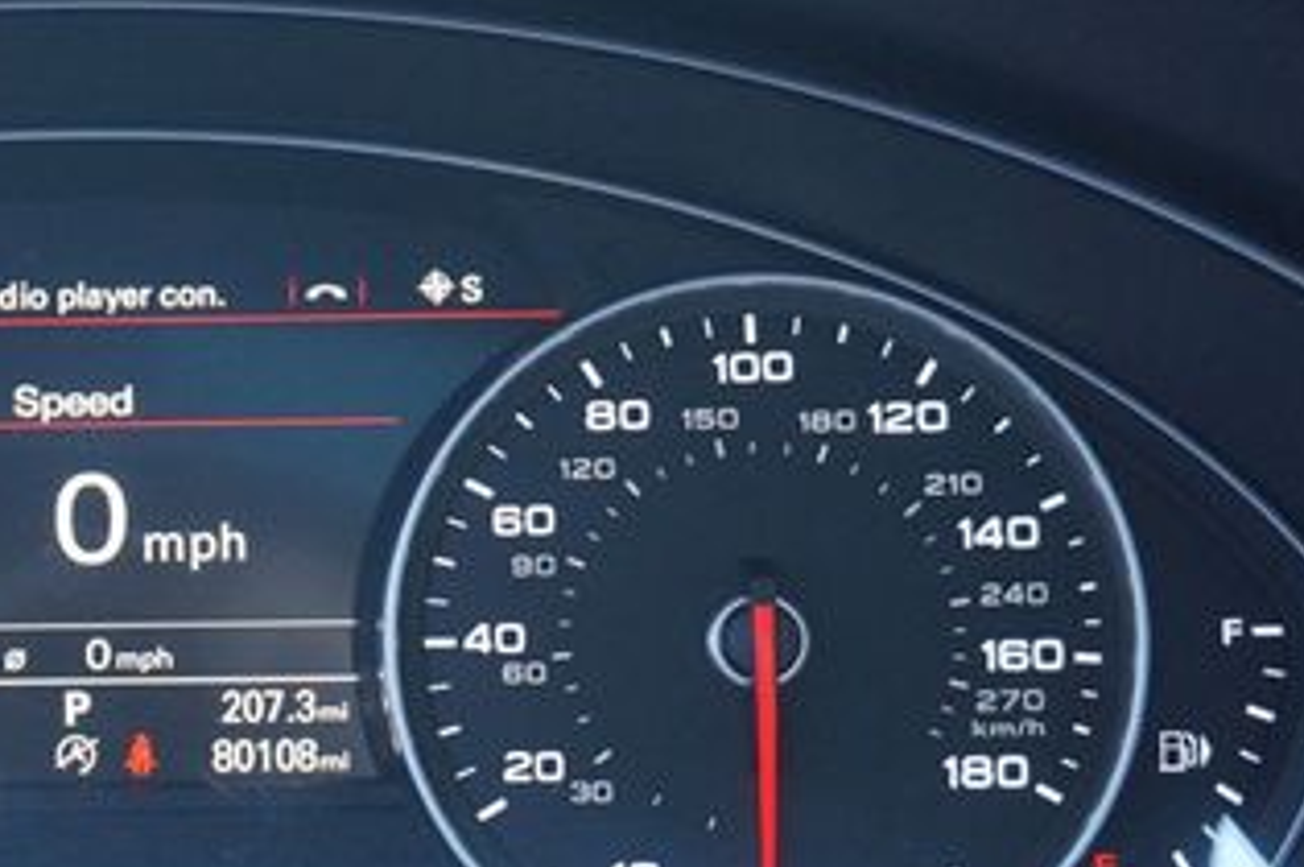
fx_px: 2641
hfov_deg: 26.3
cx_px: 12
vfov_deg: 18.6
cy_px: 528
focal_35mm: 73
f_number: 4.5
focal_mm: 24
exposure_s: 1/60
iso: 1250
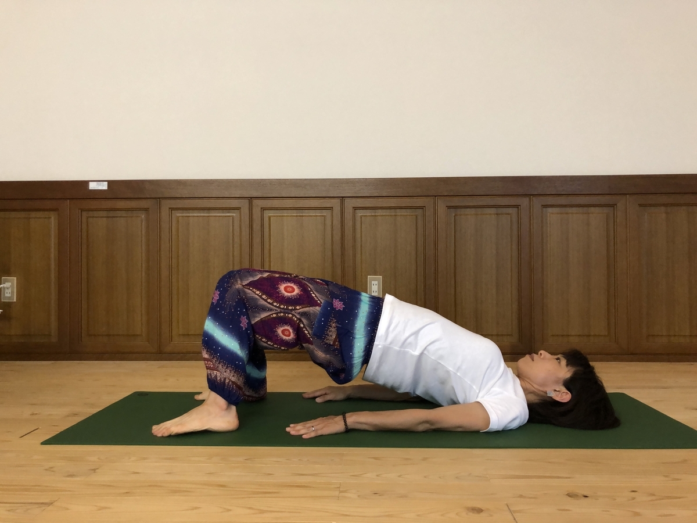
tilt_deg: -0.6
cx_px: 348
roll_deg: +1.2
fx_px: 564
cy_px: 262
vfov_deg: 49.7
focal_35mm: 28
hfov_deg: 63.4
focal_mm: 3.99
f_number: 1.8
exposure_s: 1/50
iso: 250
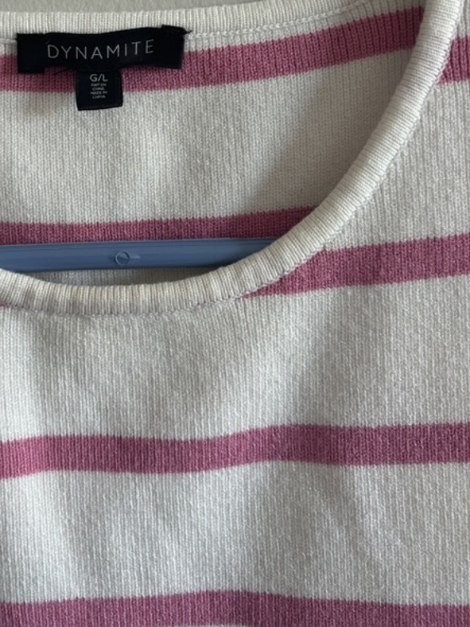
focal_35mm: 44
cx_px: 107
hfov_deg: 32.2
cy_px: 120
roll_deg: +1.5
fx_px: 797
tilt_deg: -4.5
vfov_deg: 41.0
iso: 125
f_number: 1.6
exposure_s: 1/114
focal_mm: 5.96
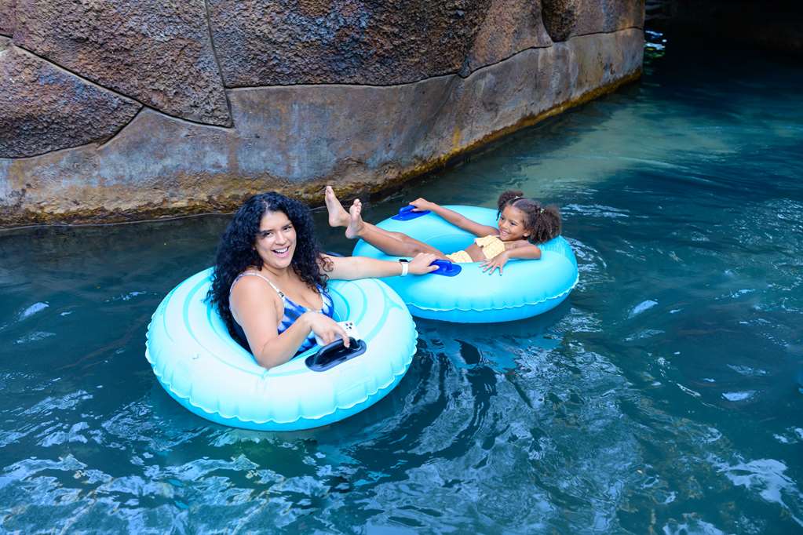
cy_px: 268
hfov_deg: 54.4
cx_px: 402
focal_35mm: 35
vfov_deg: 37.9
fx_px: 781
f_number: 3.5
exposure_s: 1/60
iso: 500
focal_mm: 35
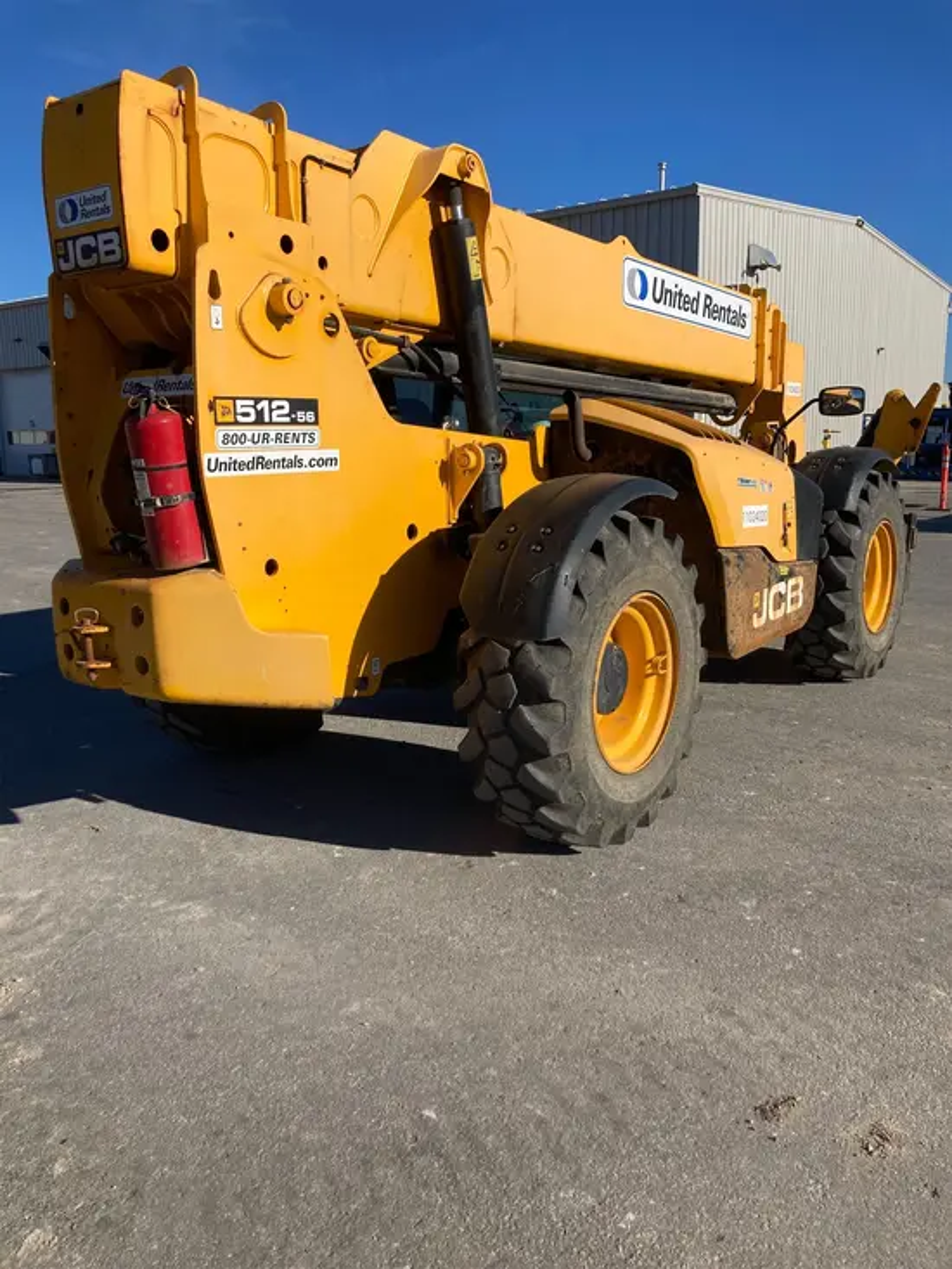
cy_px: 634
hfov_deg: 49.8
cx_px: 476
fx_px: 1026
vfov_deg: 63.4
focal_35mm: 28
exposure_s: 1/2825
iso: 20
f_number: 1.8
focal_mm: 3.99
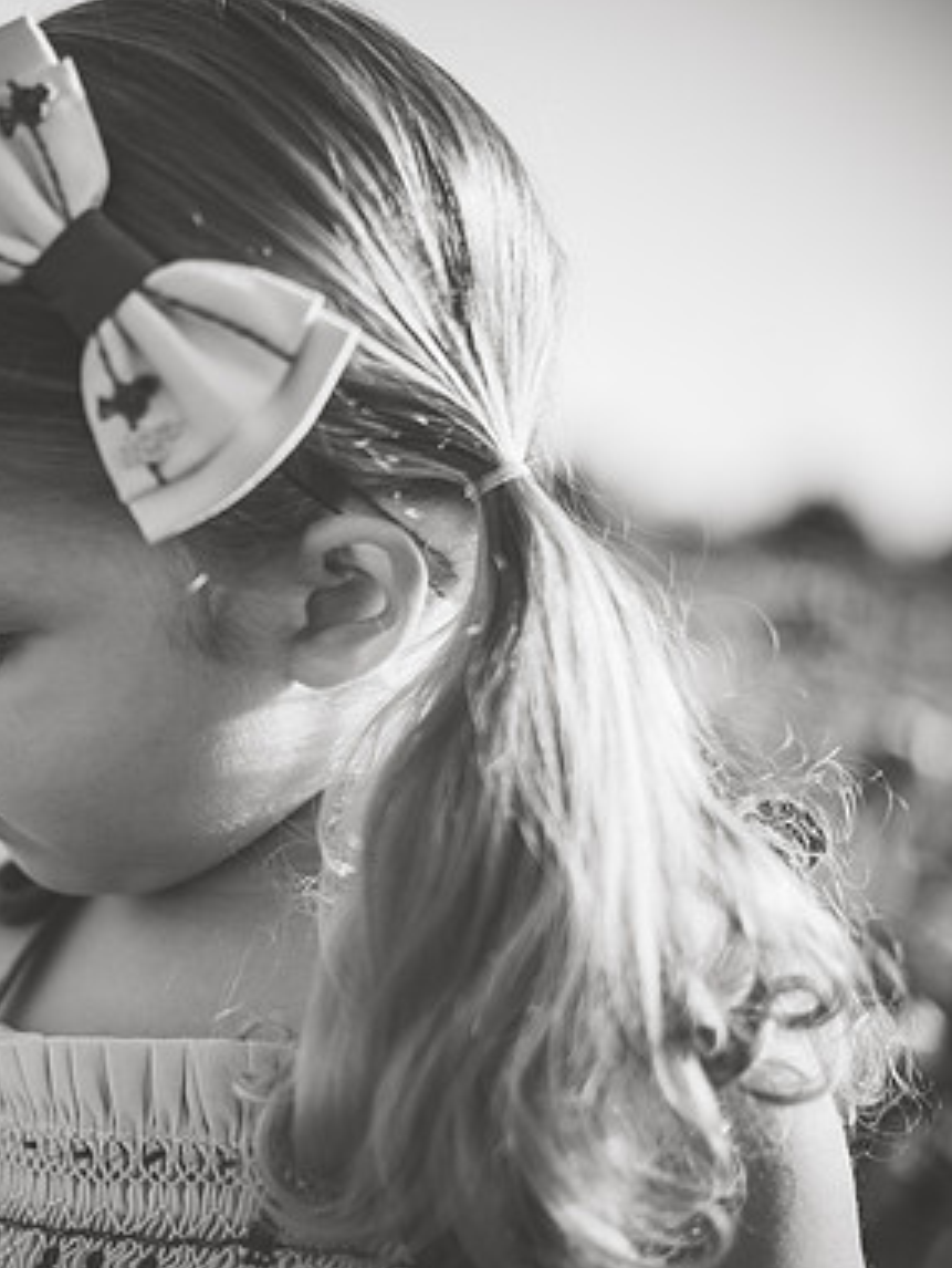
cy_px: 636
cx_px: 13
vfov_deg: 26.7
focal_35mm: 73
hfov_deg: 19.6
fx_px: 2674
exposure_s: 1/3200
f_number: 2.2
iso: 160
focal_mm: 50
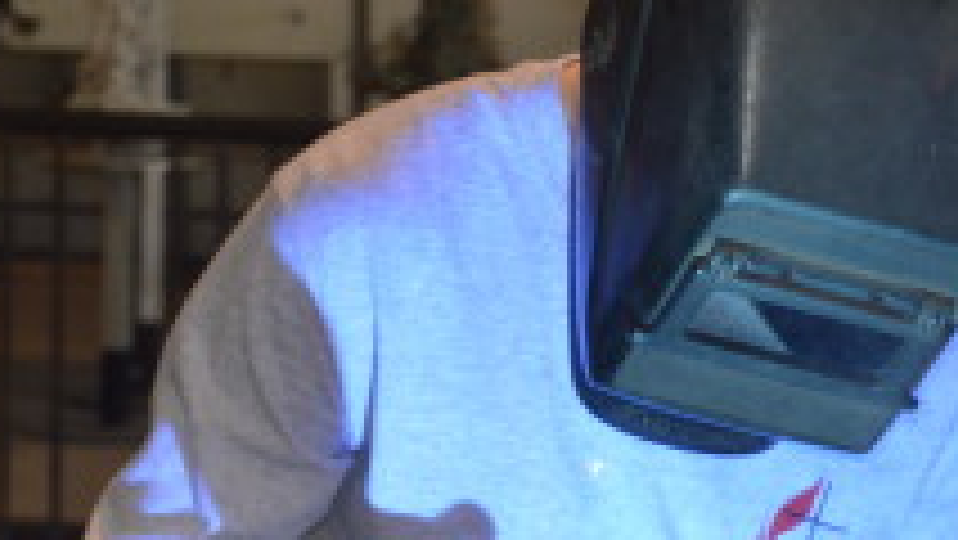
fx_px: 6494
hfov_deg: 8.4
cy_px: 727
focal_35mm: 256
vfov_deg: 4.7
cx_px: 1061
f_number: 5.6
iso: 400
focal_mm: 55
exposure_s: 1/100
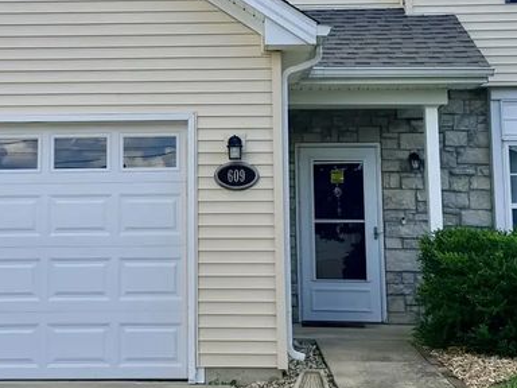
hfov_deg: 30.1
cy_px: 101
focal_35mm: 64
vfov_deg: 22.7
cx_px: 187
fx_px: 956
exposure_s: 1/4673
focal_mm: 6.76
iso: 100
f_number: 1.78
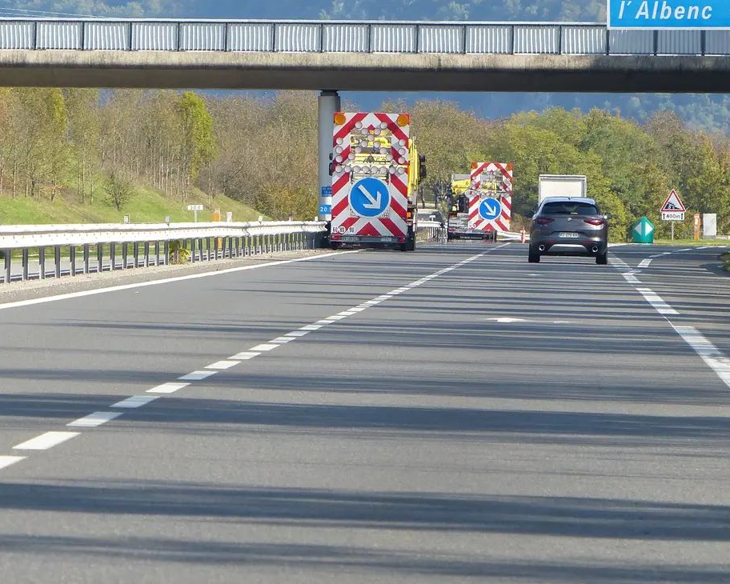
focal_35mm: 389
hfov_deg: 5.0
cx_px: 495
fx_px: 8406
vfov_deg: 4.0
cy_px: 206
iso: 100
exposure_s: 1/400
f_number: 4
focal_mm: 46.5
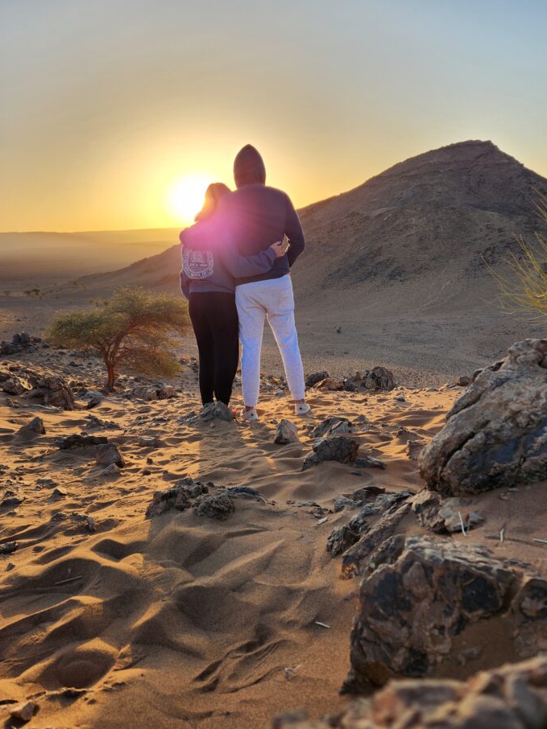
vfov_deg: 67.3
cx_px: 279
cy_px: 388
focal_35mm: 26
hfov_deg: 53.0
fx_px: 548
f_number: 1.8
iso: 20
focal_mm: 5.4
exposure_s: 1/483
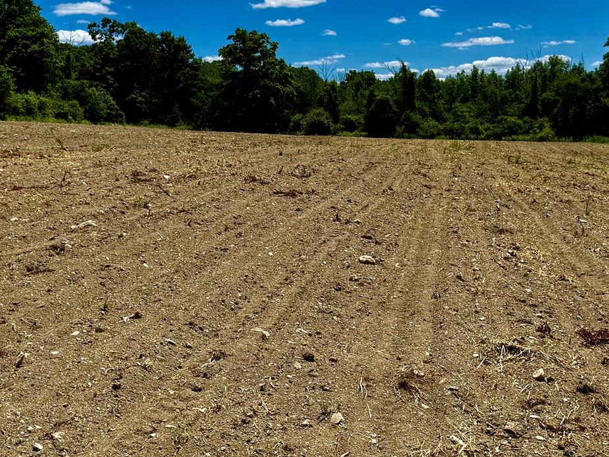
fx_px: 933
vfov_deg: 27.5
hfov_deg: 36.1
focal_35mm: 53
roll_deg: +2.1
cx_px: 290
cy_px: 186
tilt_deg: -3.5
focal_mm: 6.76
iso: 80
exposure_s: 1/8130
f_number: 1.78
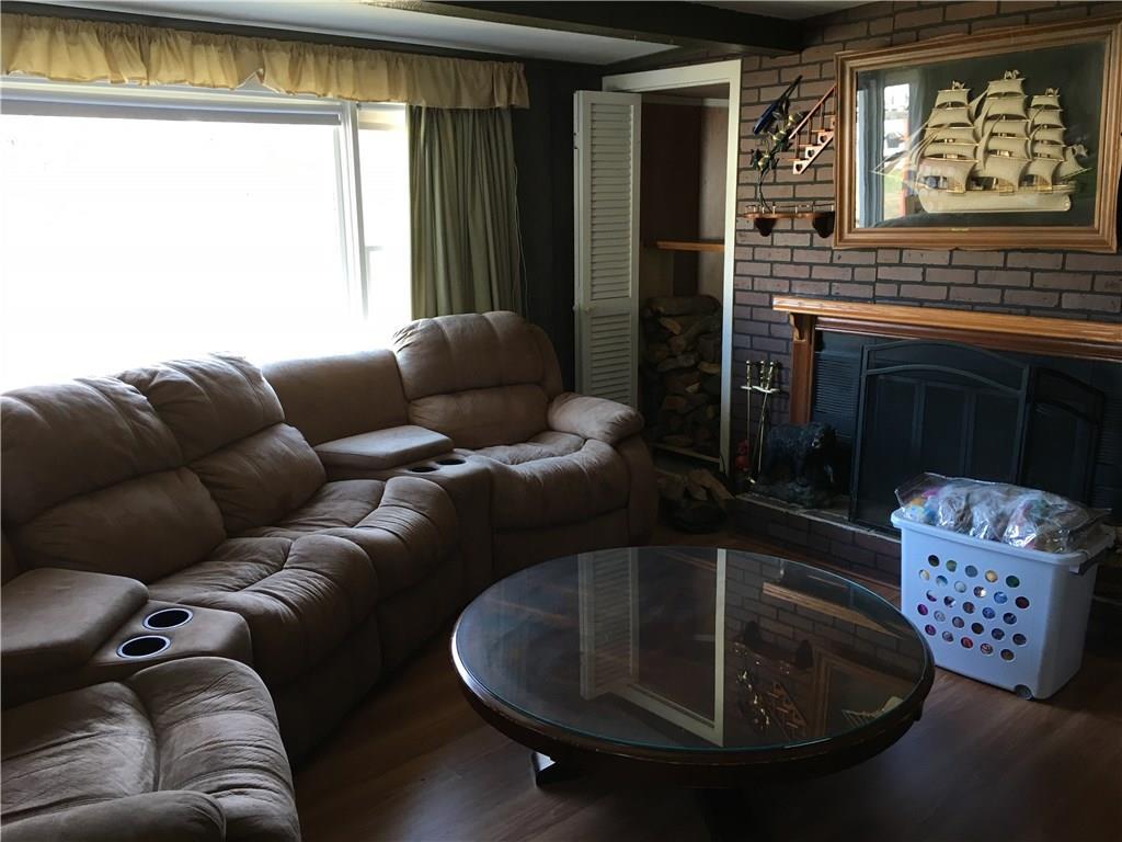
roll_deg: +0.7
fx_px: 940
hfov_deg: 61.7
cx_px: 561
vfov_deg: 48.2
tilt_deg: -13.0
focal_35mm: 29
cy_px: 421
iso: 80
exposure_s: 1/30
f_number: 2.2
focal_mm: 4.15
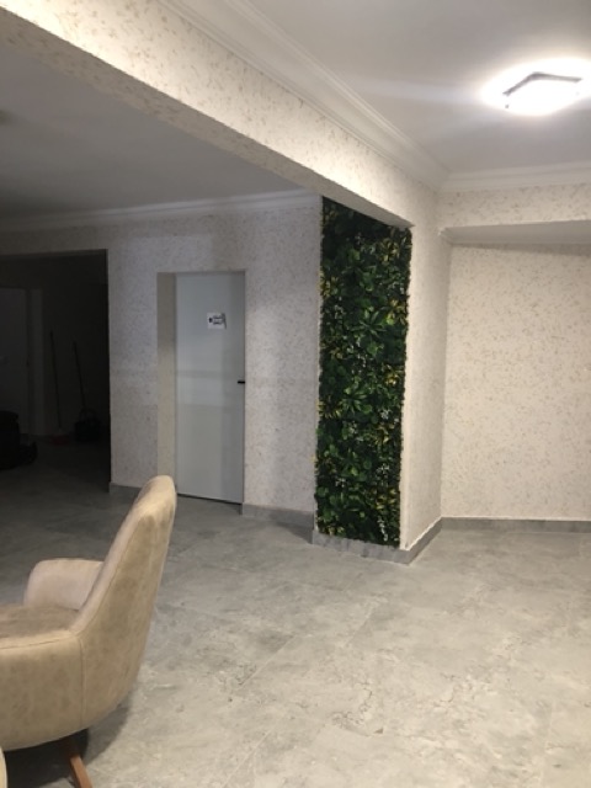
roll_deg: -1.5
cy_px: 394
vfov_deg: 63.4
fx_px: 637
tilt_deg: -5.1
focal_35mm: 28
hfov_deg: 49.7
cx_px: 296
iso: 64
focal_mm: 4
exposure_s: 1/17
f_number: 1.8
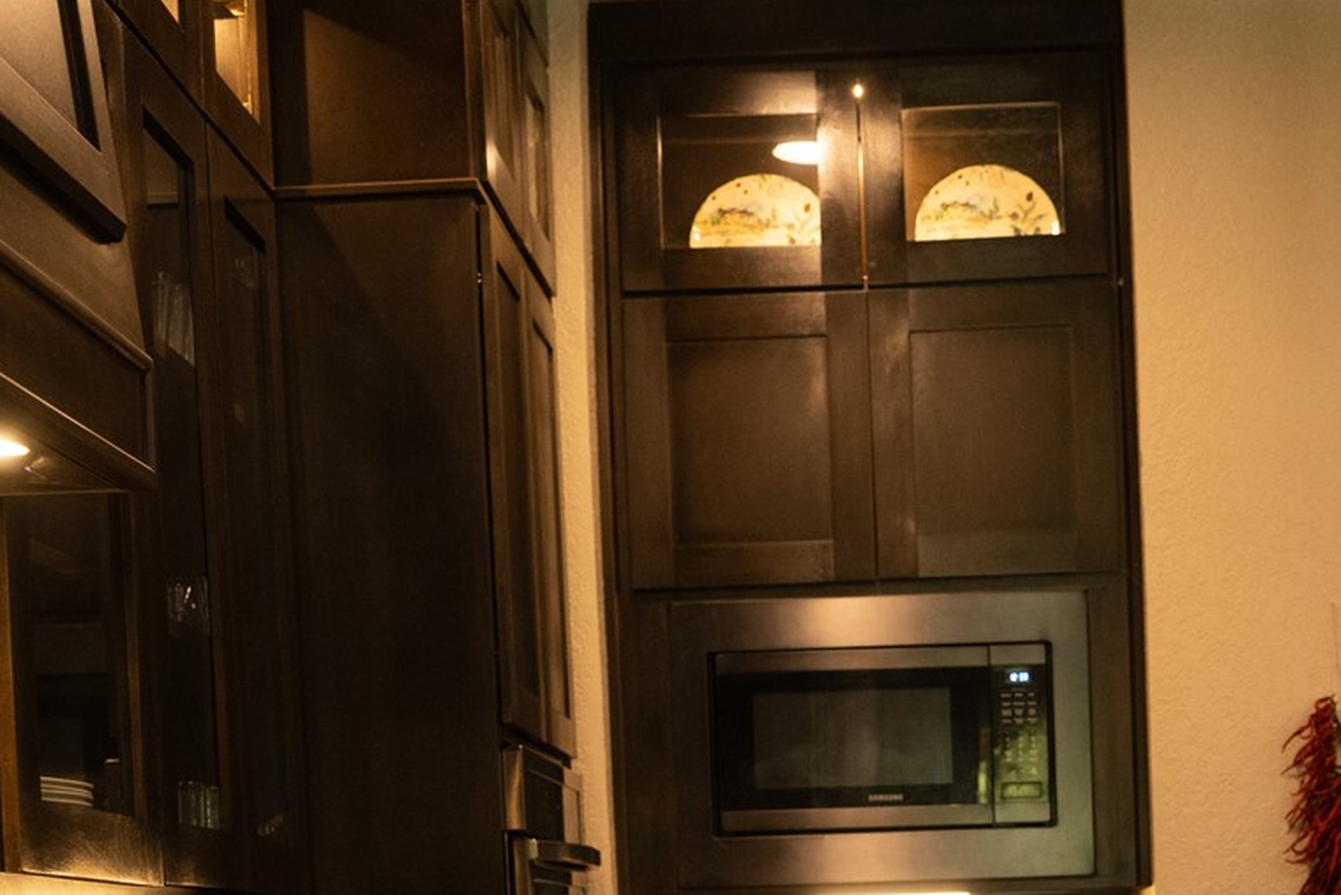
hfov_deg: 26.7
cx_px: 972
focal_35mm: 75
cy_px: 1191
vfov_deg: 17.0
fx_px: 2794
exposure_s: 1/200
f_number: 2.8
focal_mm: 28
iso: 2000
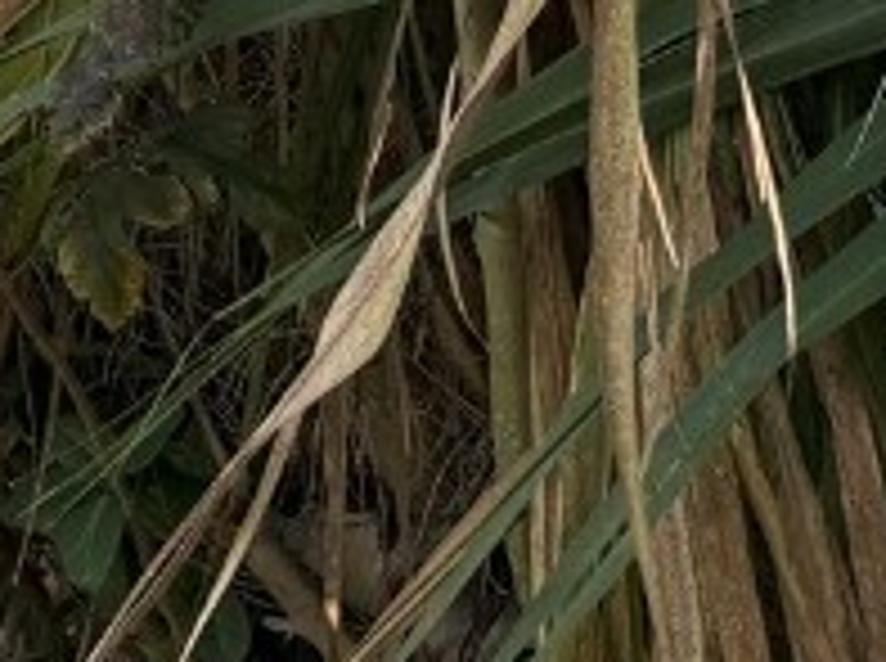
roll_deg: -0.9
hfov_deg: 12.4
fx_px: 3194
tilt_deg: +3.7
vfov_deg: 10.4
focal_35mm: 125
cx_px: -1241
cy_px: -869
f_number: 1.78
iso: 80
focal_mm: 6.76
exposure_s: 1/2525
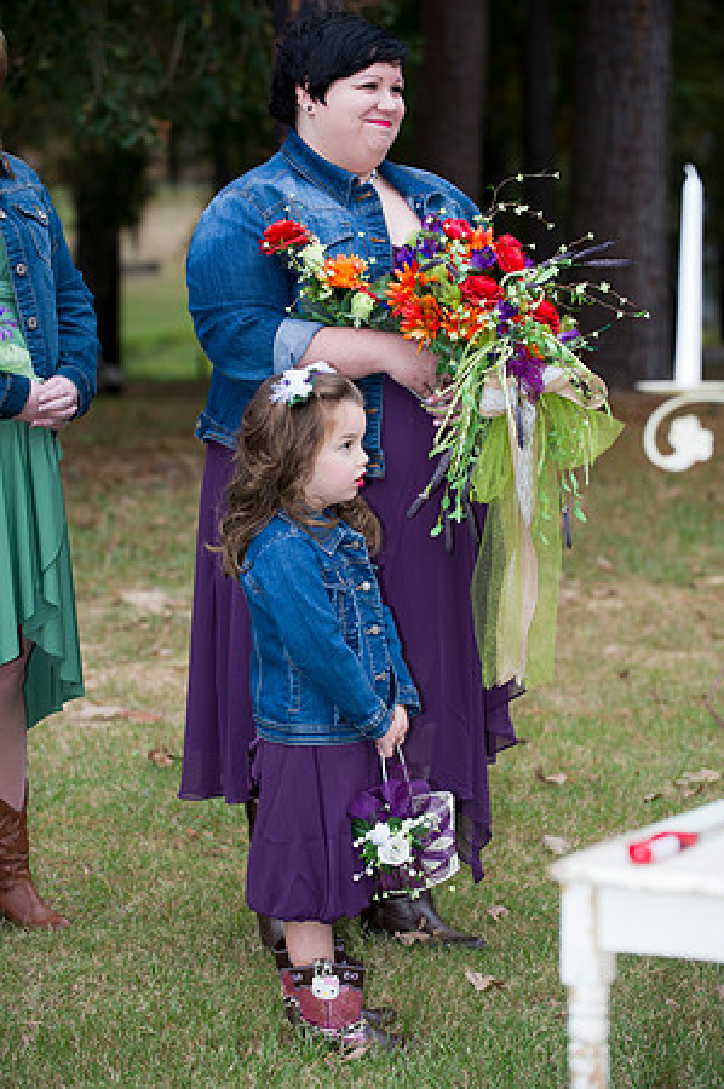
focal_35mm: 110
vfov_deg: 18.6
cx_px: 362
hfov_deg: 12.4
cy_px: 544
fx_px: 3326
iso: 800
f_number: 3.5
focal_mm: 110
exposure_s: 1/100
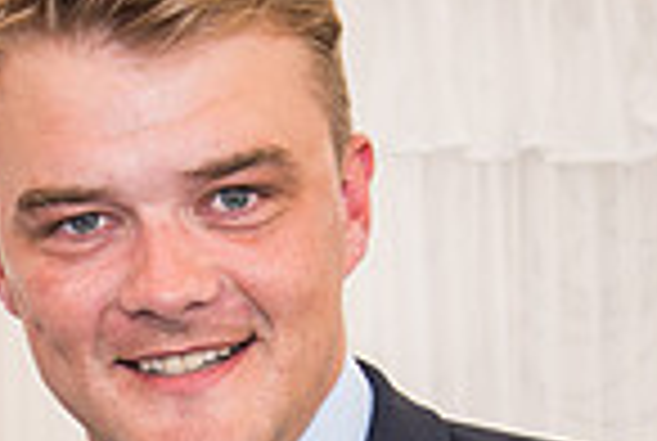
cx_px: -48
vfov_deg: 5.8
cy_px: 806
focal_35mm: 234
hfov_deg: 8.7
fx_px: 4279
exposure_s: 1/100
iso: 200
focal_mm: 46
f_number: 5
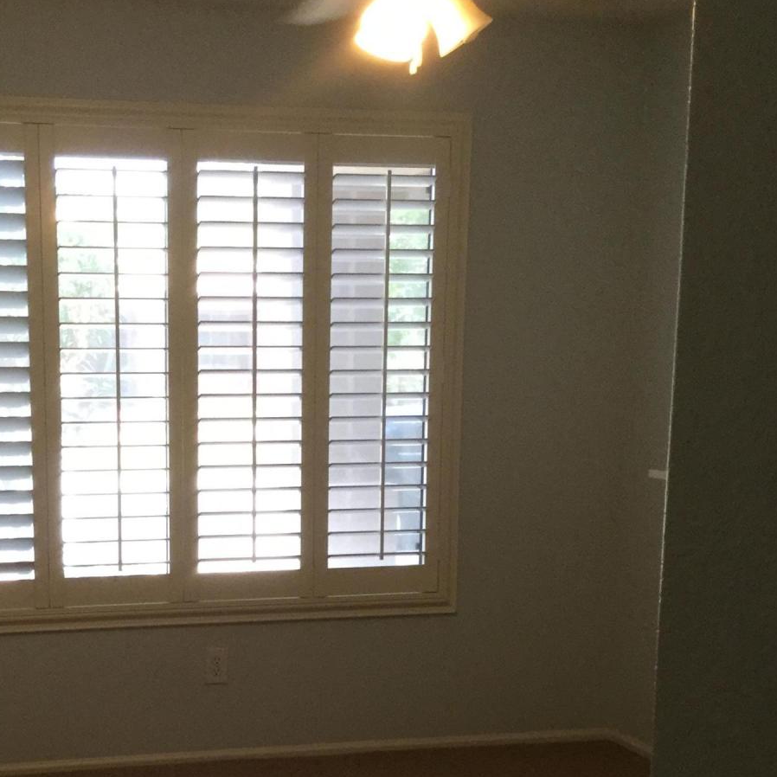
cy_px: 640
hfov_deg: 27.8
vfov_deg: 27.5
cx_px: 213
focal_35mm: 61
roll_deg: +0.4
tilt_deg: -11.3
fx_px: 1549
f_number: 2.4
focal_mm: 3.3
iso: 80
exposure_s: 1/30
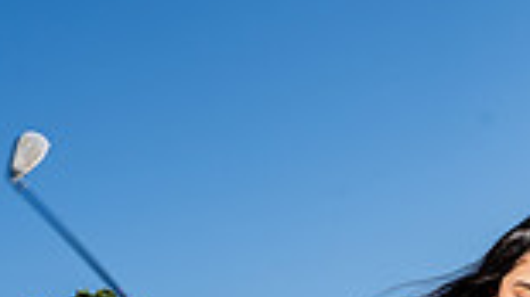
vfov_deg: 11.7
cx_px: 503
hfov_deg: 24.1
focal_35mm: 85
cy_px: 700
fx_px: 1194
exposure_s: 1/250
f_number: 8
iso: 100
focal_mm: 28
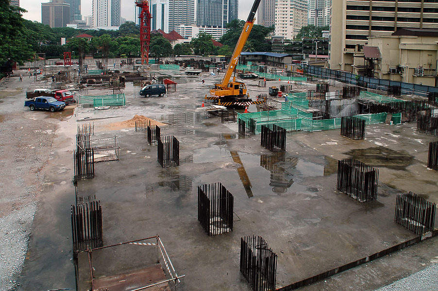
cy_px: 146
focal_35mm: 27
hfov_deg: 67.4
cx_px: 219
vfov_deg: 47.9
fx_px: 328
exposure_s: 1/200
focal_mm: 18
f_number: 7.1
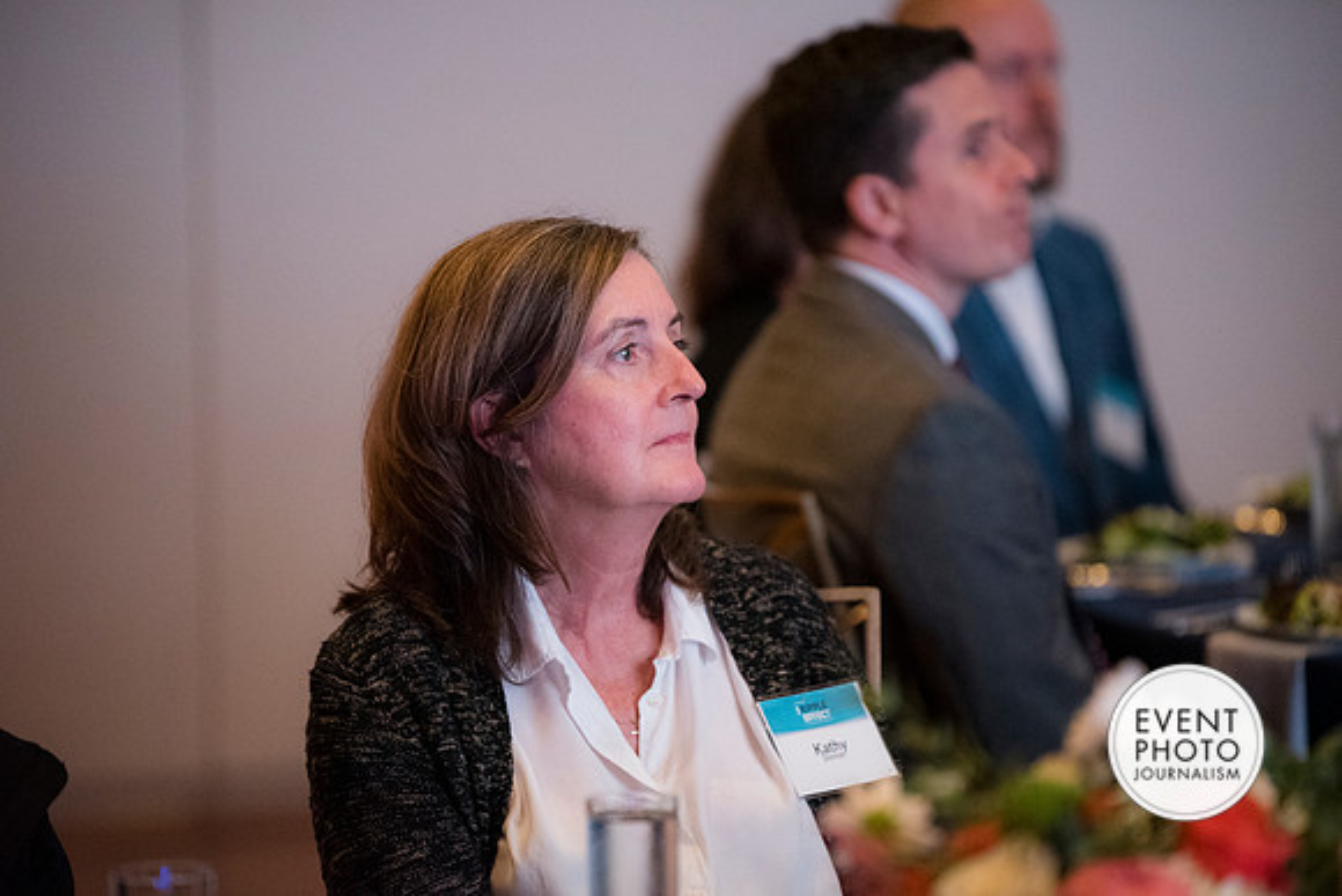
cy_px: 448
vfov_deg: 6.9
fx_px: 7457
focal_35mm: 200
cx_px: 671
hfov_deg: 10.3
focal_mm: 200
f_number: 2.8
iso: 6400
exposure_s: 1/125
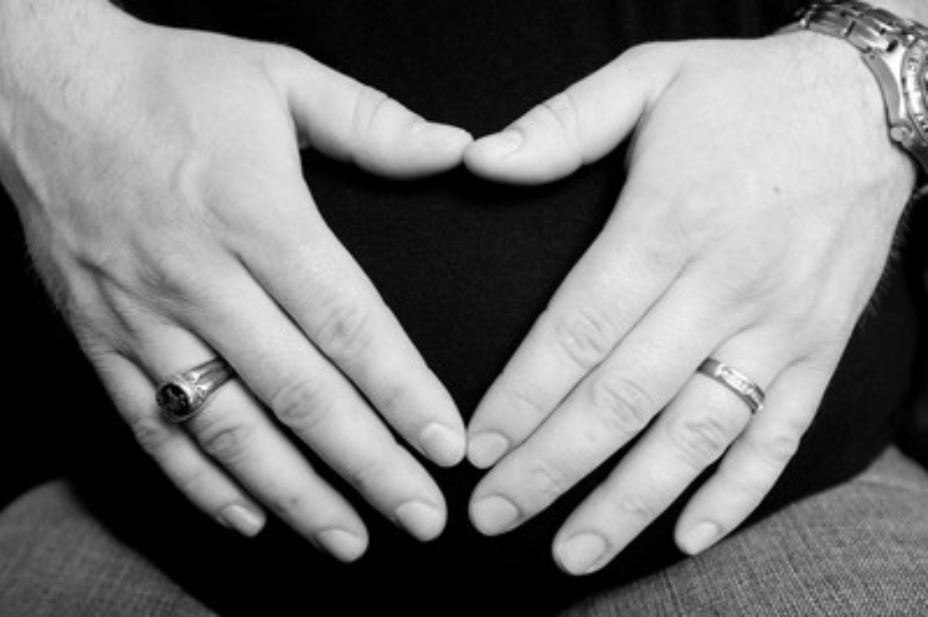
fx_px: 927
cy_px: 308
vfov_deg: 36.8
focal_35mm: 36
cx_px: 464
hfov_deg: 53.2
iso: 250
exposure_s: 1/125
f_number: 2.8
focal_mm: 24
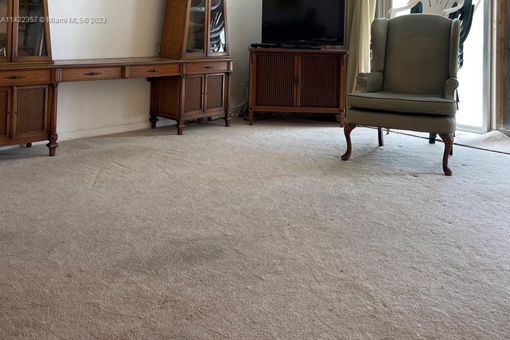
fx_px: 524
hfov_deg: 51.9
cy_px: 20
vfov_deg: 33.6
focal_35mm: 37
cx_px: 261
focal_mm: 5.1
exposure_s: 1/60
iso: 64
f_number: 1.6
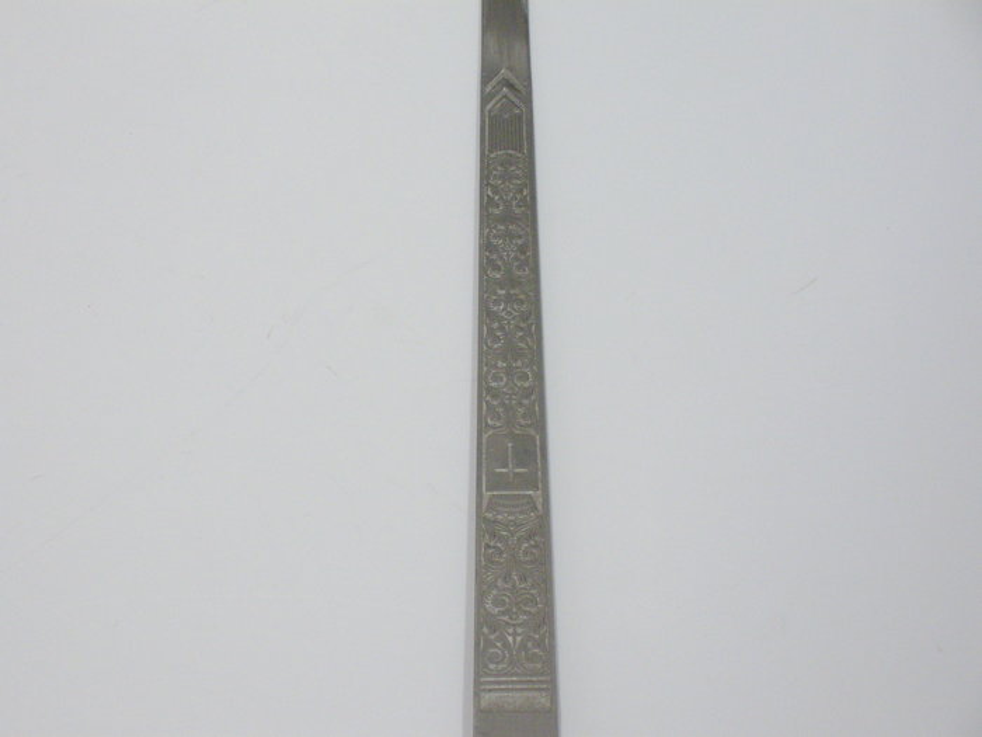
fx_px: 3064
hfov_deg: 18.2
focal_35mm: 108
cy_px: 368
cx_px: 491
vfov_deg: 13.7
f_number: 4.8
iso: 320
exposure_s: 1/50
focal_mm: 18
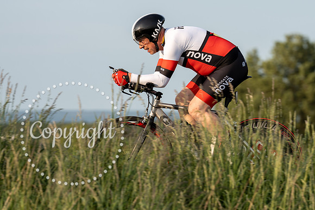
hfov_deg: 8.5
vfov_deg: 5.7
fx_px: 2124
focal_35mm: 243
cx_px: 201
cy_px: 79
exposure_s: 1/640
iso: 100
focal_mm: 164
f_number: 4
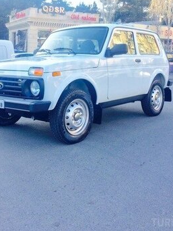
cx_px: 80
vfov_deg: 43.7
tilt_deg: -4.5
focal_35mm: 42
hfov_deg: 34.4
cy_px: 67
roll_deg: +0.1
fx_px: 280
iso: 32
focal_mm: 4.15
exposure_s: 1/295
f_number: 2.2
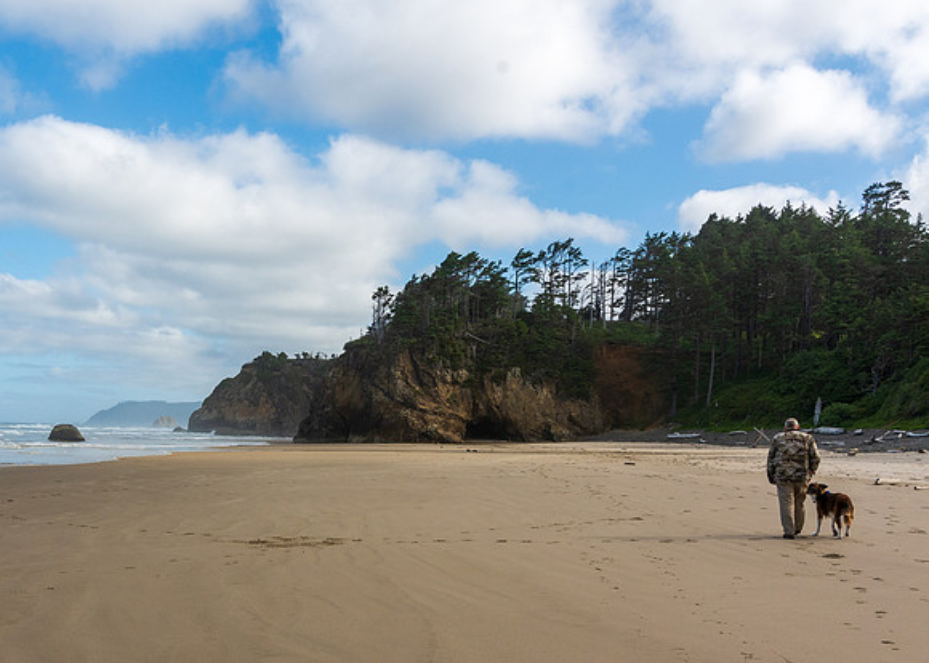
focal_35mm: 42
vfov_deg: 33.3
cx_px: 298
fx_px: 1098
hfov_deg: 45.1
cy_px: 439
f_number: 8
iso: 140
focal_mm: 20
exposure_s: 1/500
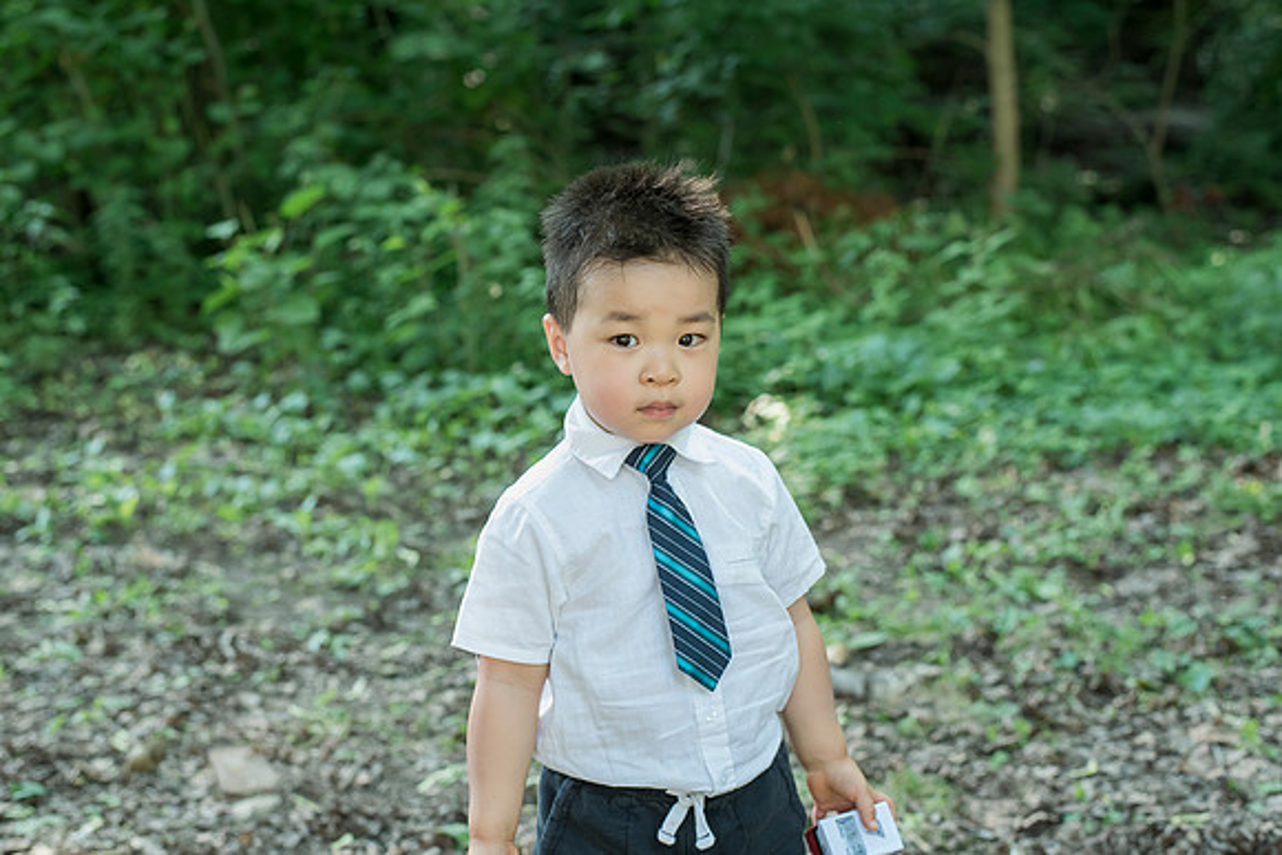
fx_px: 1868
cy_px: 406
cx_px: 610
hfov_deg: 37.9
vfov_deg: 25.8
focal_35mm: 52
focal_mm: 50
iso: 1000
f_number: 4
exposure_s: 1/200
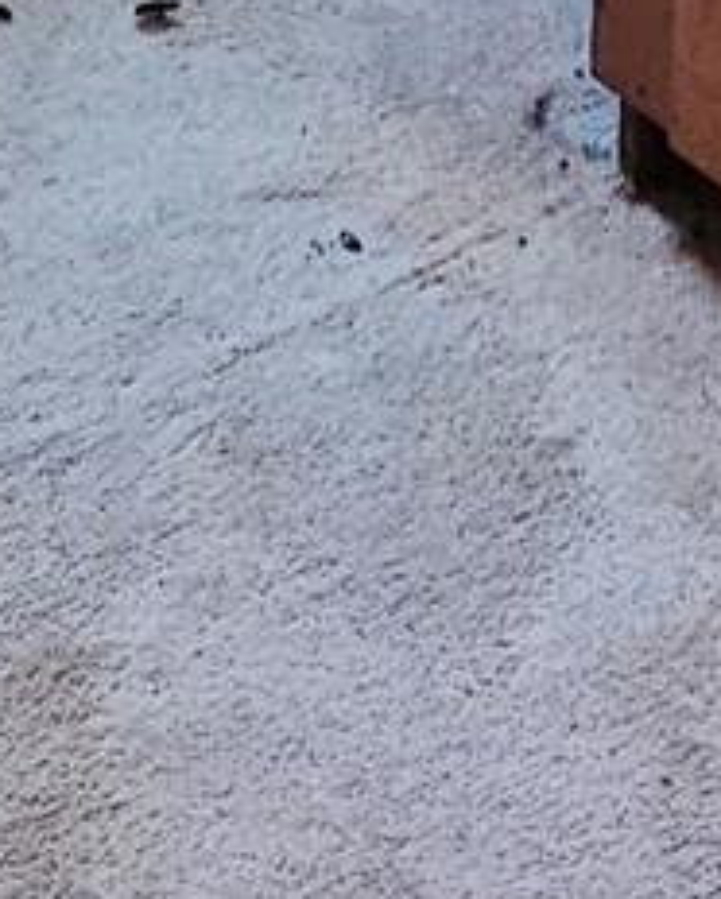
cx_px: 632
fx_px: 2984
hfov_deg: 13.7
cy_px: -1286
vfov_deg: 12.9
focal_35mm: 112
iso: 500
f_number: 2.2
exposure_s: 1/30
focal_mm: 2.2
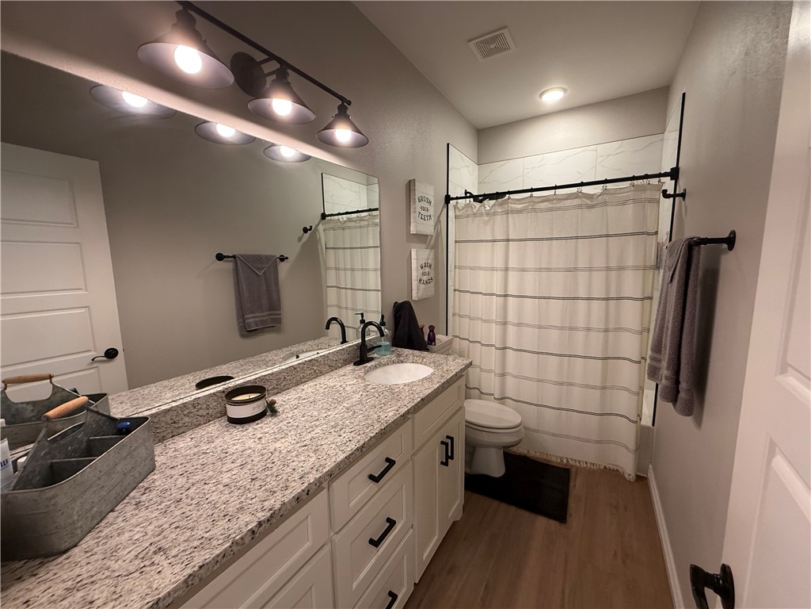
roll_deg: +0.0
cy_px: 304
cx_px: 406
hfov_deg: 102.1
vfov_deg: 85.7
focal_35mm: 14
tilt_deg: -7.6
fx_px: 328
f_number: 2.2
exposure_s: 1/120
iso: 320
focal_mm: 2.22
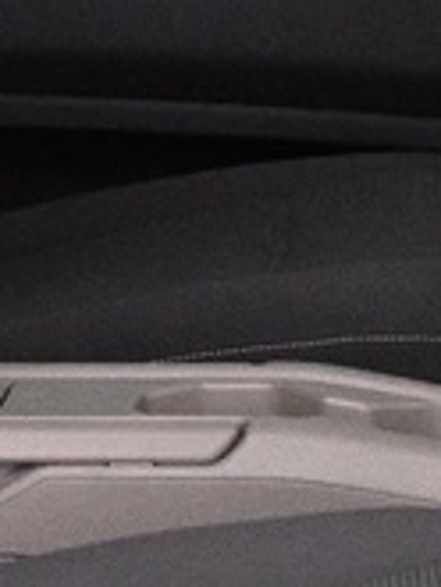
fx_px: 3851
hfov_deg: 6.5
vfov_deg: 8.6
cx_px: -103
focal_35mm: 227
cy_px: -46
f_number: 3.5
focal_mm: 16
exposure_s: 1/60
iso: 4000
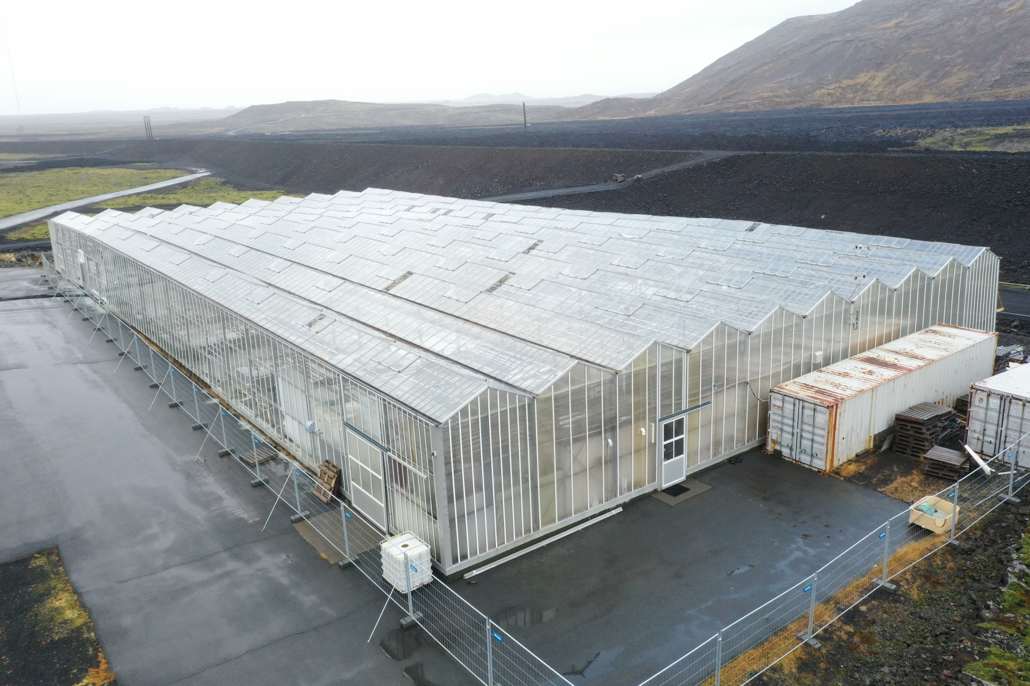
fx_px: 801
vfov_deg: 46.4
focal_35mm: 28
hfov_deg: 65.5
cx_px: 515
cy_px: 343
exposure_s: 1/30
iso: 400
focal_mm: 10.26
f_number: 10
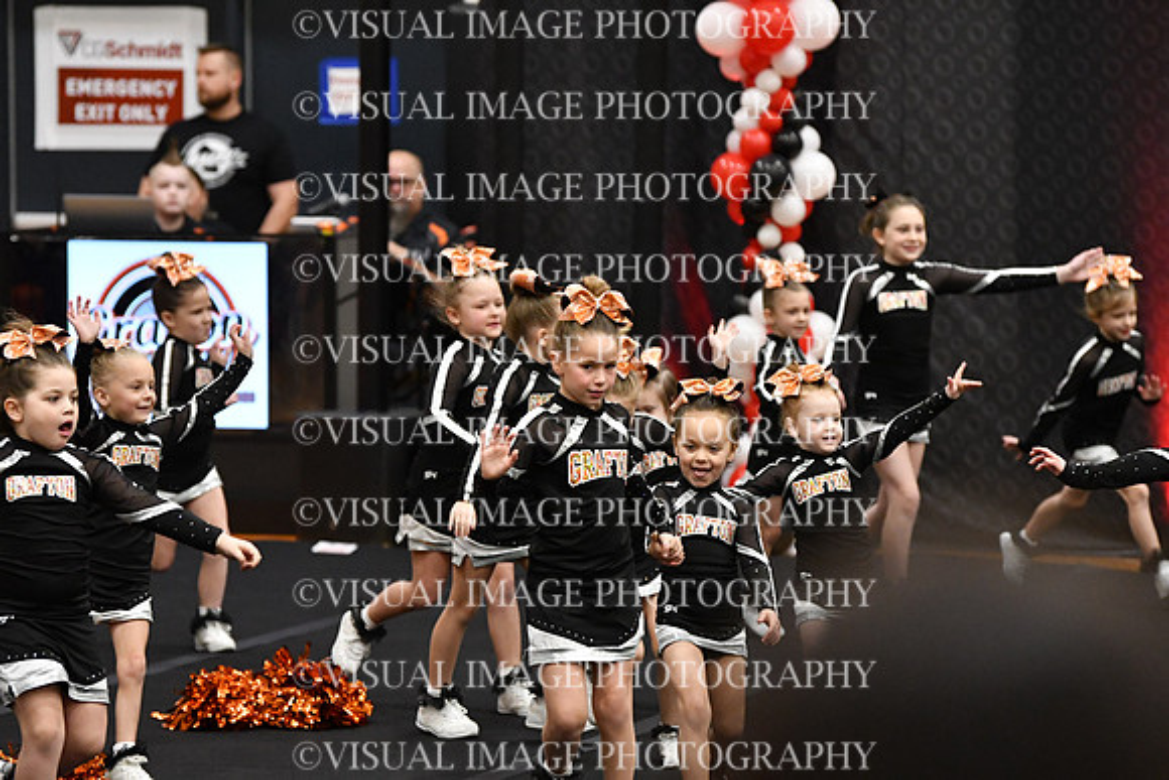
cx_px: 584
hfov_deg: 9.1
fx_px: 7308
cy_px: 390
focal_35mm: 225
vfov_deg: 6.1
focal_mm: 150
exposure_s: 1/800
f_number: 2.8
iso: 5000
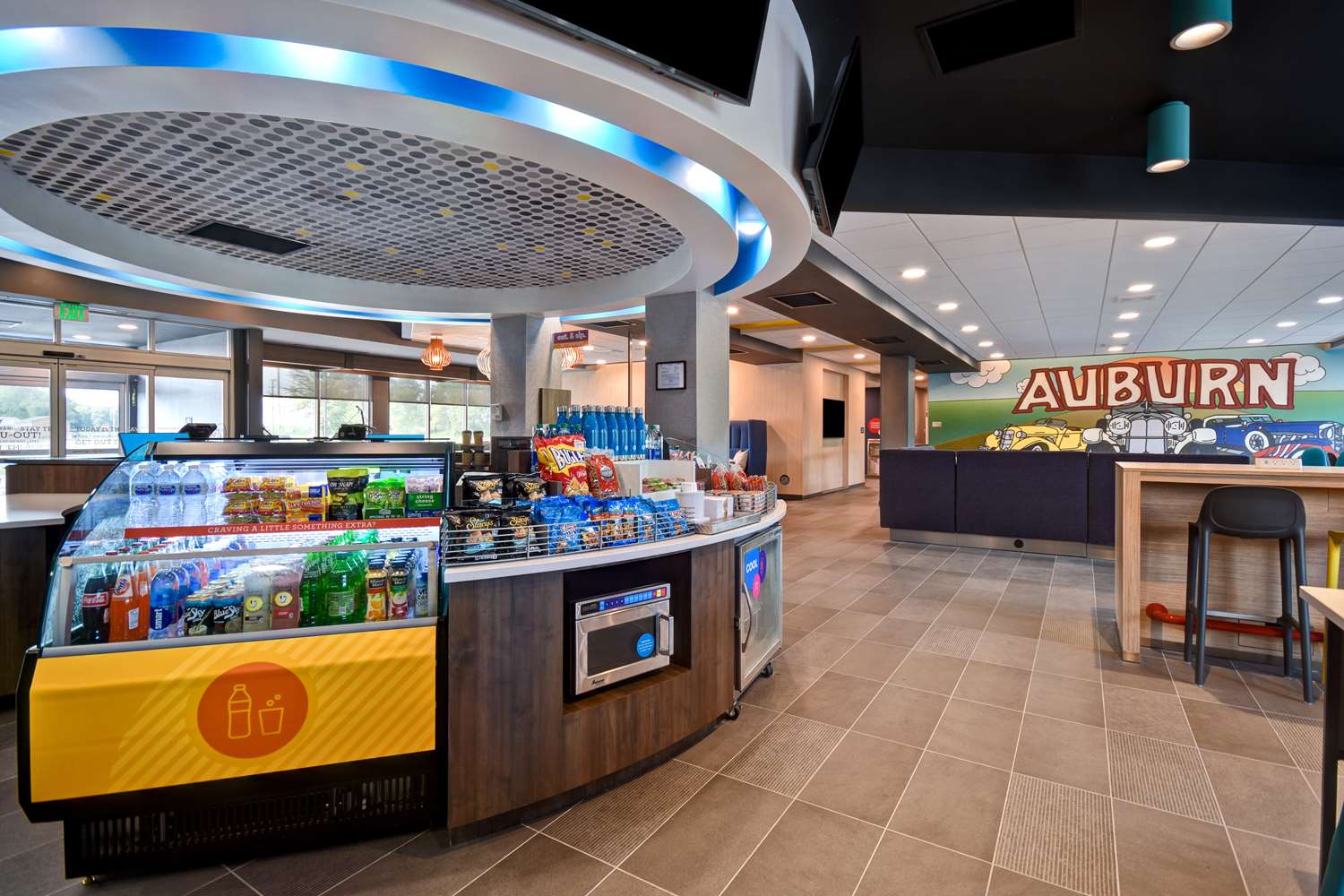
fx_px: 644
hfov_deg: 92.4
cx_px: 672
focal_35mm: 17
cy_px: 448
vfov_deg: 69.7
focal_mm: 11.5
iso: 250
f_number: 7.1
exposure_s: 1/20
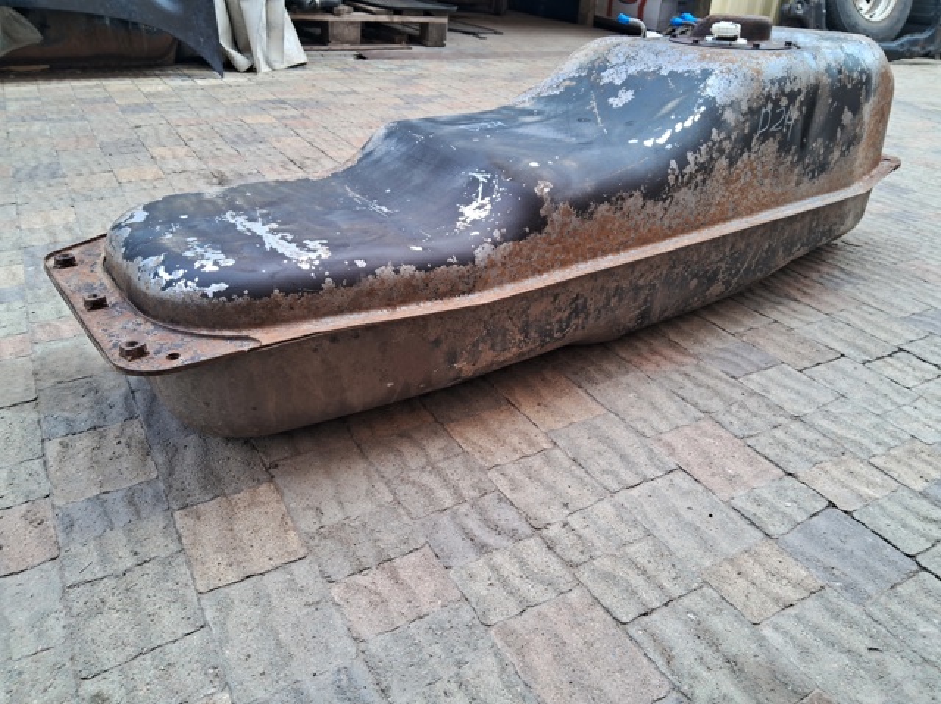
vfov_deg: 53.0
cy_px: 352
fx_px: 706
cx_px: 470
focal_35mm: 26
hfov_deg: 67.3
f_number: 1.8
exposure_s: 1/60
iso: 40
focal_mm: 3.98
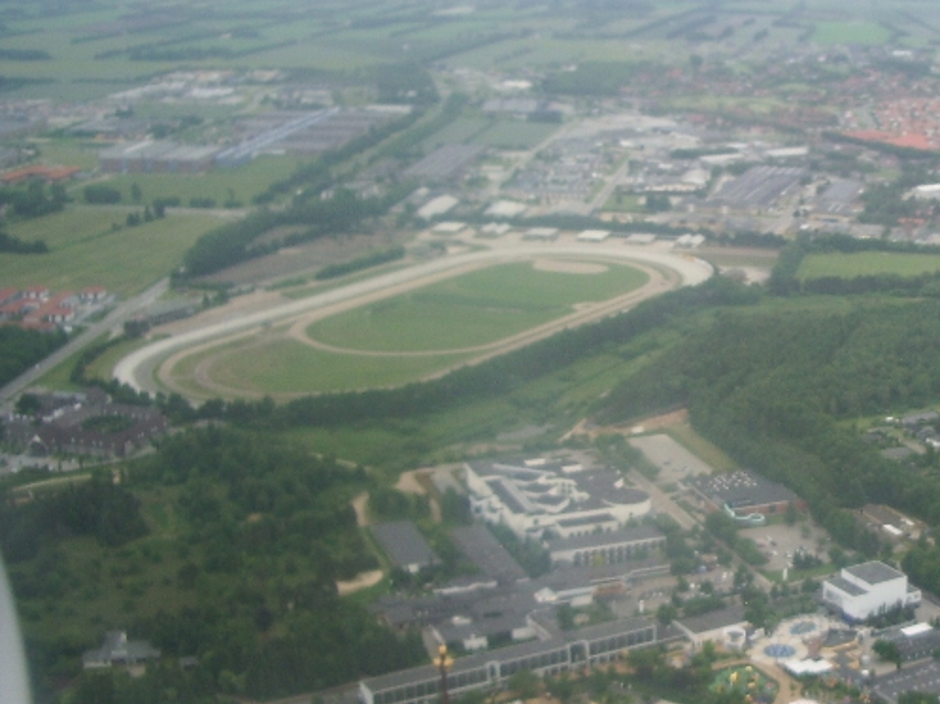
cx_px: 829
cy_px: 381
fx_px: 1710
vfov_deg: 23.3
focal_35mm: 63
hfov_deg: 29.6
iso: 100
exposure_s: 1/50
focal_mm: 5.8
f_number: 2.6
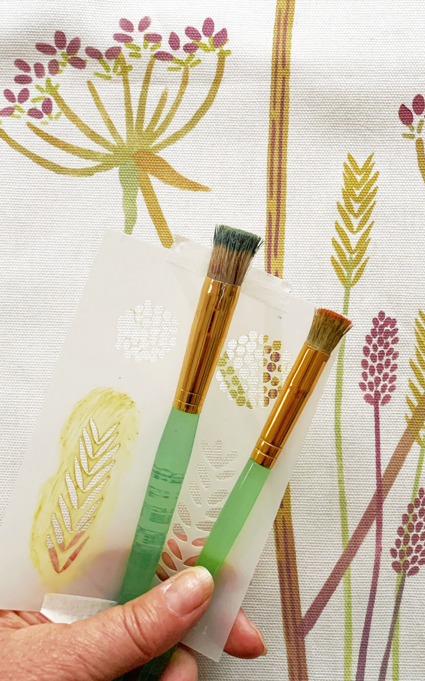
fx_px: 797
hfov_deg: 29.7
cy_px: 254
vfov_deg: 45.8
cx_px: 279
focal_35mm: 43
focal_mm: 4.25
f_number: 1.8
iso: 320
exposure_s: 1/60
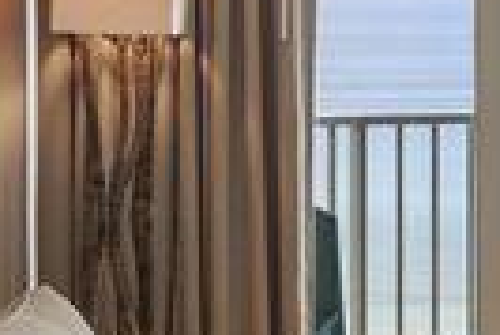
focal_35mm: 189
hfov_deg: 10.1
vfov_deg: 7.3
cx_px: 966
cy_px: 0
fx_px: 2628
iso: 320
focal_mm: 35
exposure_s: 1/15
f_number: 8
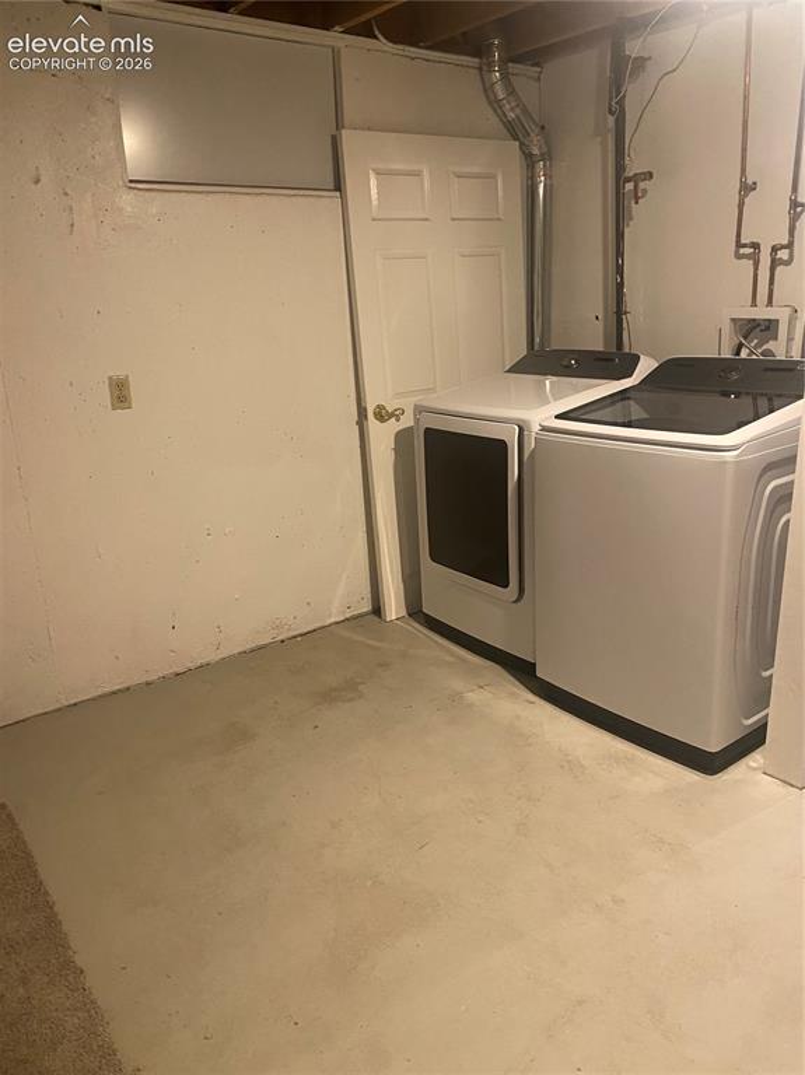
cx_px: 402
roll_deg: +2.5
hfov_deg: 53.0
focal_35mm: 26
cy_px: 538
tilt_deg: -18.2
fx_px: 807
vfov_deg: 67.3
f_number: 1.8
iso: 400
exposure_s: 1/40
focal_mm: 4.25
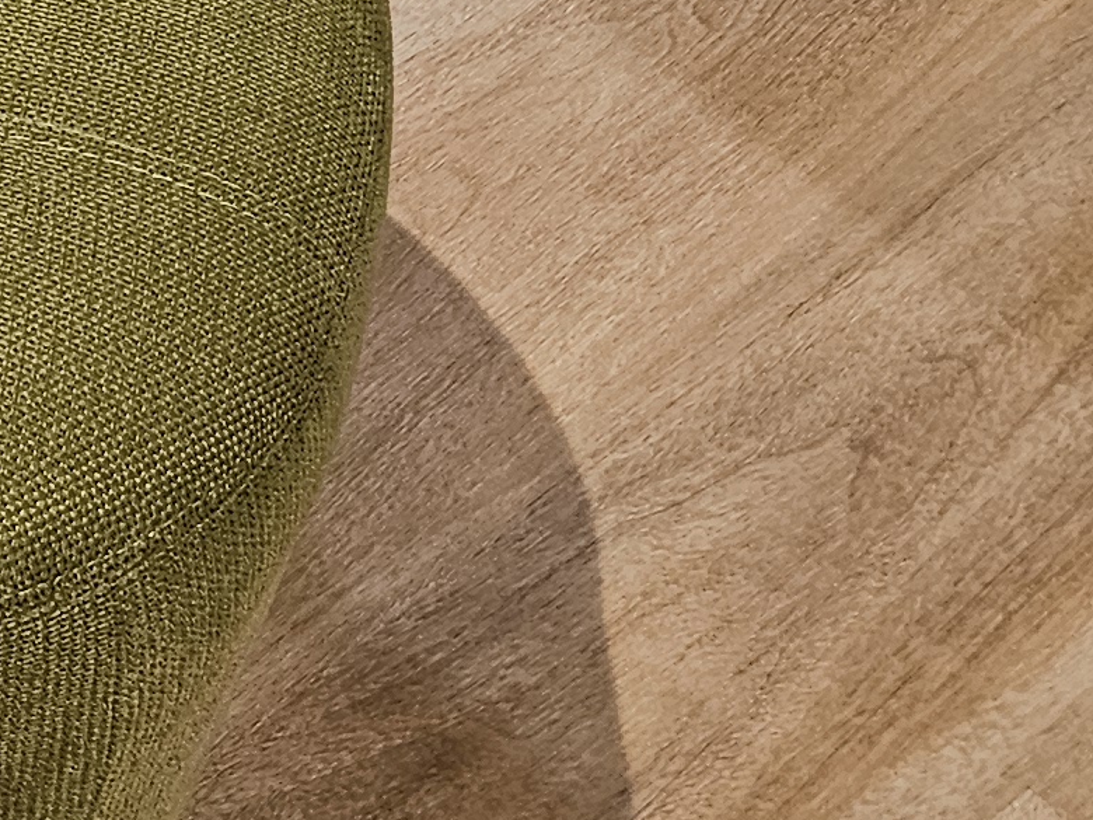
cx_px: -946
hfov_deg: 14.4
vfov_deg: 11.4
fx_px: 3726
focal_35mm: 118
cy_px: -761
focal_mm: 6.3
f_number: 1.7
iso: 125
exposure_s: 1/100
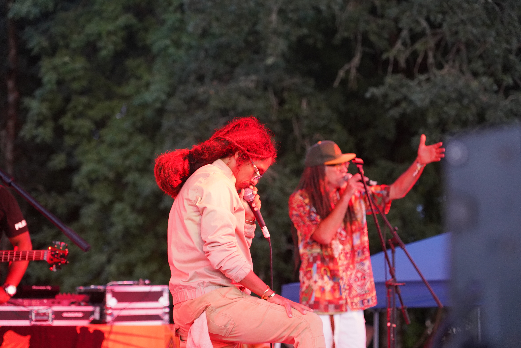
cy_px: 174
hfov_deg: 19.5
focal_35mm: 105
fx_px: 1519
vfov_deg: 13.0
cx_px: 260
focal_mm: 105
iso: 5000
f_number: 4
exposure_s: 1/160
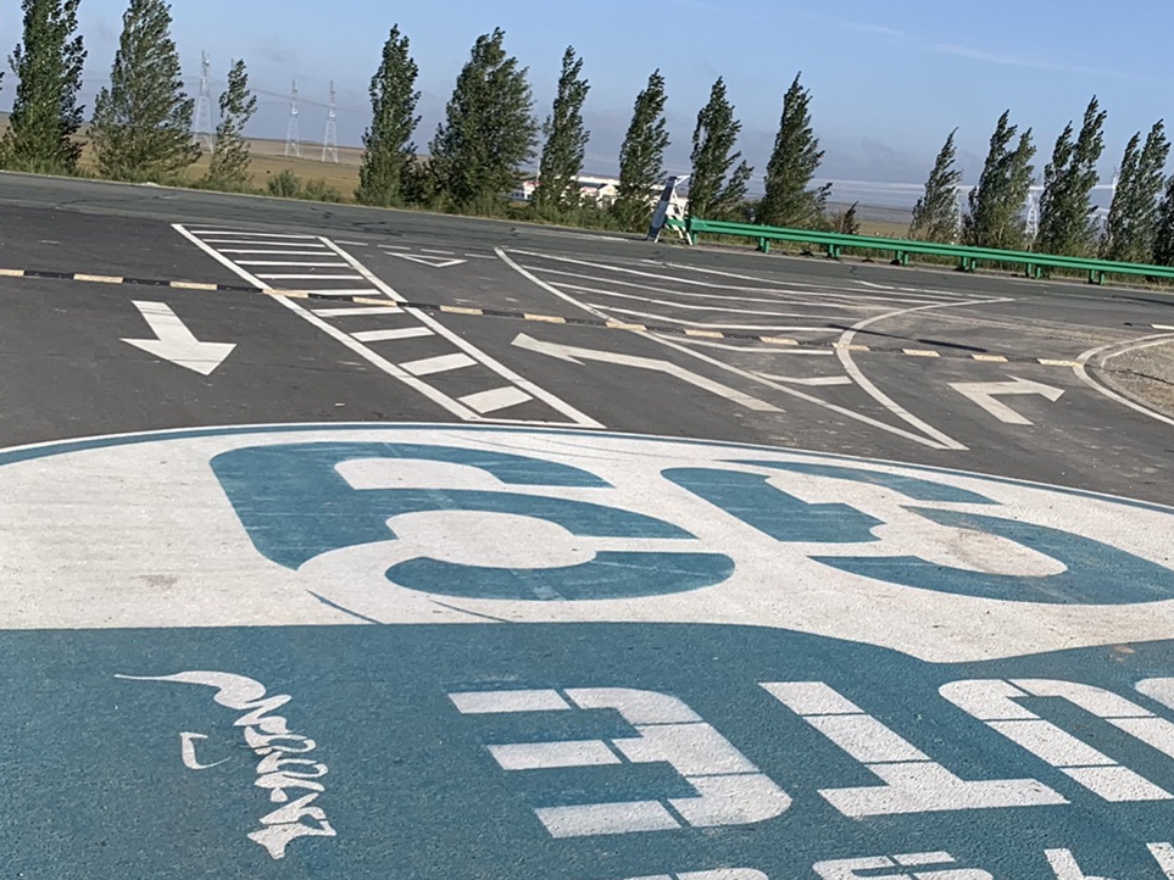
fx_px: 1831
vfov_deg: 26.8
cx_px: 973
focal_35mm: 54
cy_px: 605
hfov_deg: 34.2
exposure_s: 1/2755
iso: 25
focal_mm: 4.25
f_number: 1.8
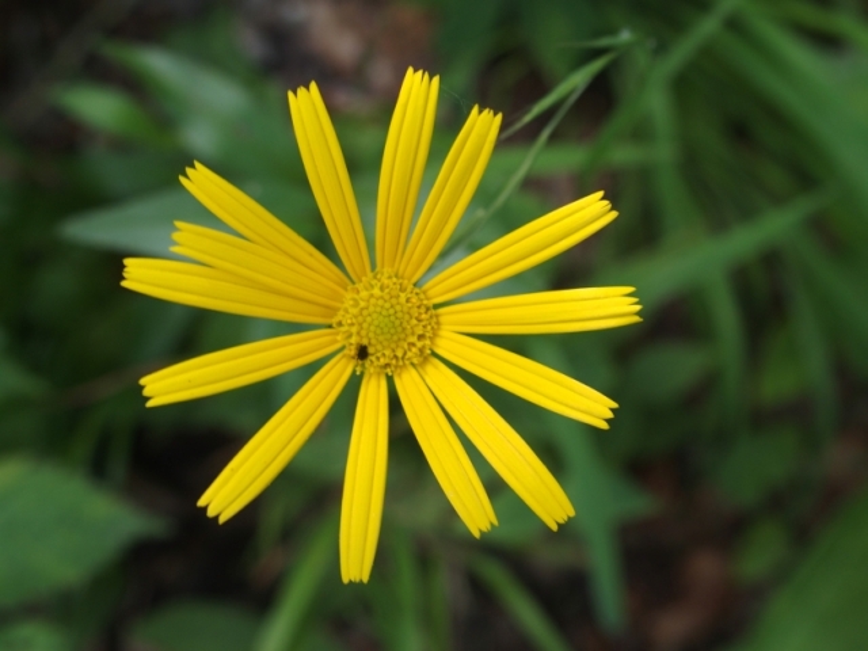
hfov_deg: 44.8
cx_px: 434
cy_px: 326
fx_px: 1053
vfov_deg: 34.3
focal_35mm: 42
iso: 100
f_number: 2.8
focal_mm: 9
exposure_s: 1/160
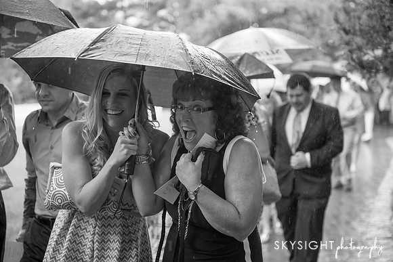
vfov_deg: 19.5
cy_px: 131
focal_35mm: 70
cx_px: 196
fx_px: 764
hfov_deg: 28.8
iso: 1000
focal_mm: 70
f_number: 2.8
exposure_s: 1/320
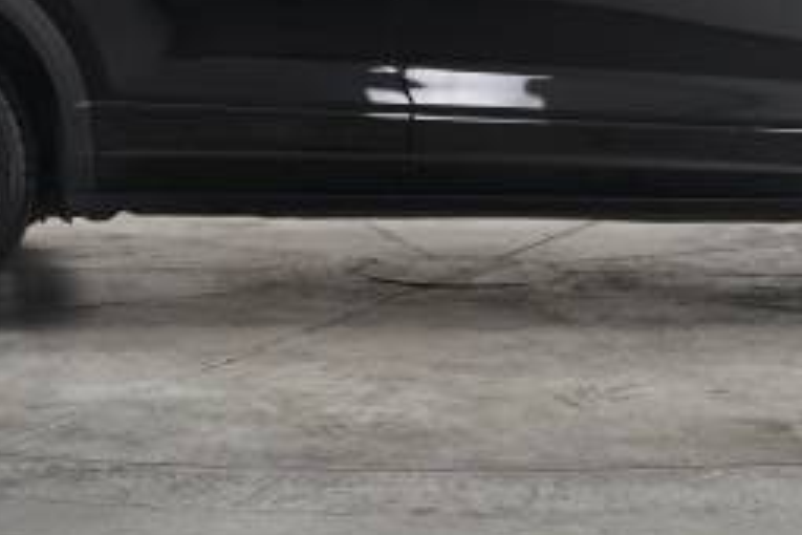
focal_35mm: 113
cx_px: 478
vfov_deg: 11.9
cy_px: -110
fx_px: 2517
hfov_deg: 18.1
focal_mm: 45
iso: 1600
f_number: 3.5
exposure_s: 1/160
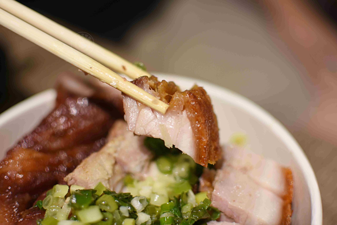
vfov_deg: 25.8
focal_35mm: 52
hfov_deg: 37.8
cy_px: 112
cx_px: 168
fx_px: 491
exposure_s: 1/250
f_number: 1.8
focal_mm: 35
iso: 320
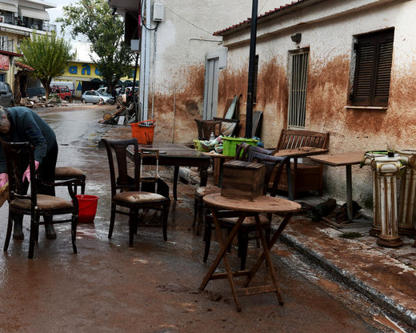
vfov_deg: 30.3
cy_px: 166
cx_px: 192
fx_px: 616
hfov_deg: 37.3
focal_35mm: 50
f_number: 7.1
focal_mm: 44
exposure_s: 1/500
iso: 400
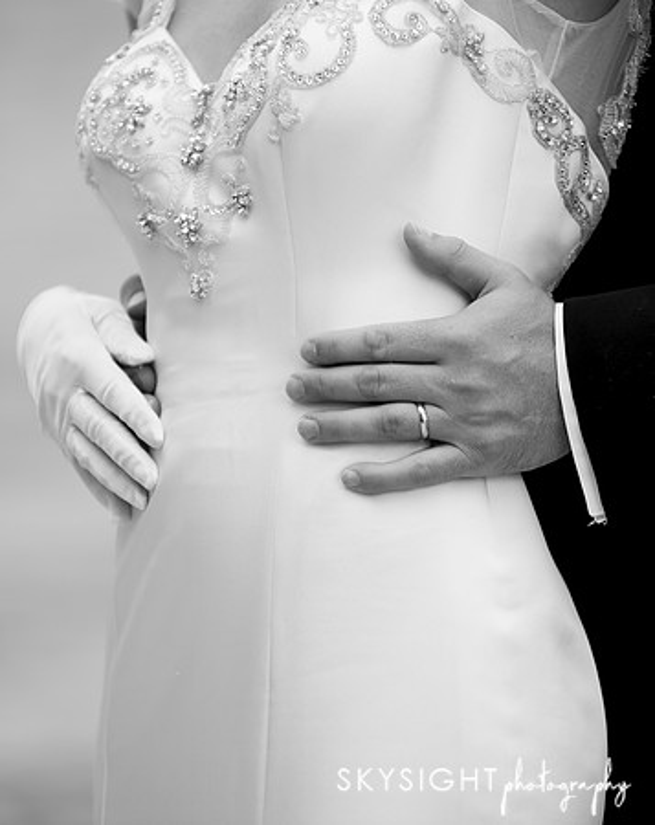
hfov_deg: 6.1
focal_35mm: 253
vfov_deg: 7.7
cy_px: 391
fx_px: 6151
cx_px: 387
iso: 200
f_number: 2.8
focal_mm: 170
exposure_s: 1/1250
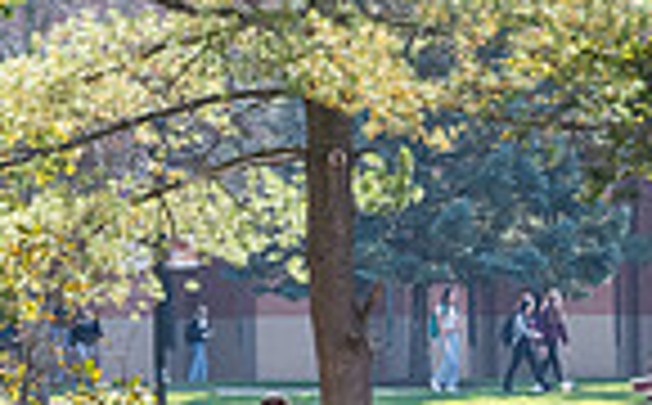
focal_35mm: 474
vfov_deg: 2.8
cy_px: 88
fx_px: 8406
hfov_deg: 4.4
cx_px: 54
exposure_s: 1/250
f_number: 8
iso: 400
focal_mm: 116
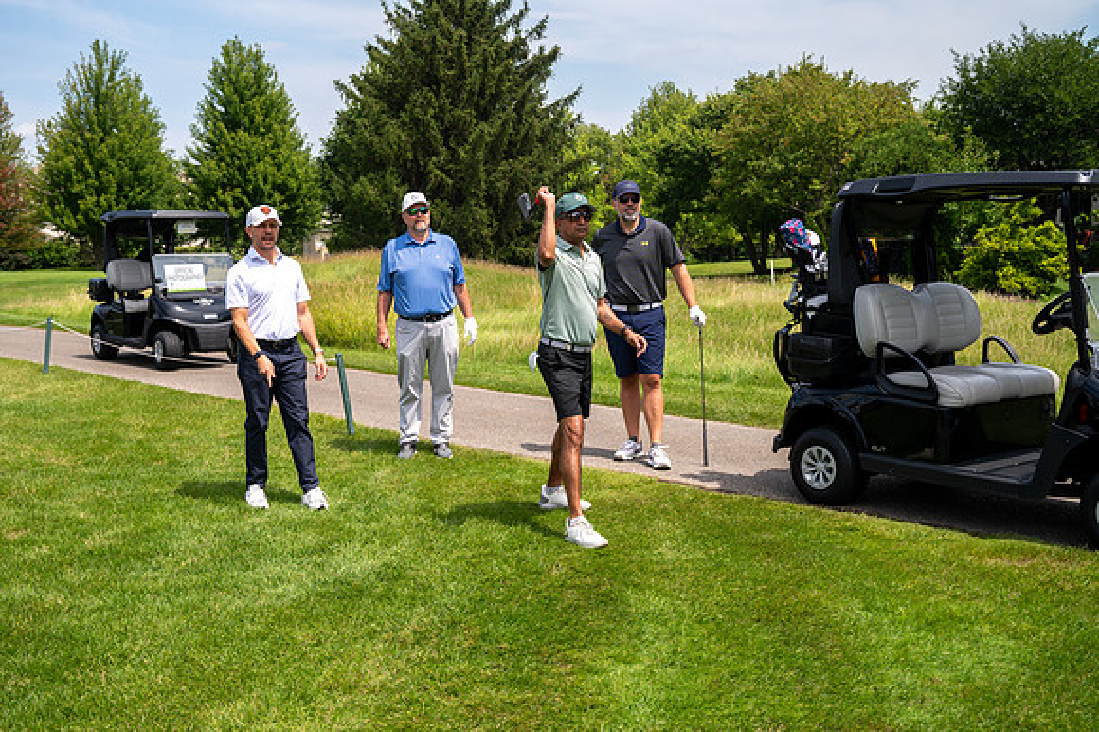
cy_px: 366
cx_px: 550
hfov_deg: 47.4
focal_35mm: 41
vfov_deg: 32.6
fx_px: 1251
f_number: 5
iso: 250
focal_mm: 41
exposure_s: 1/1250
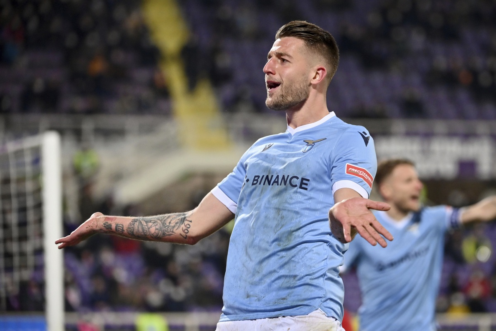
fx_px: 2893
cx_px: 248
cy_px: 166
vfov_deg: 6.5
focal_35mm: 210
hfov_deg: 9.8
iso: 2500
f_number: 4
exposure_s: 1/1600
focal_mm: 210
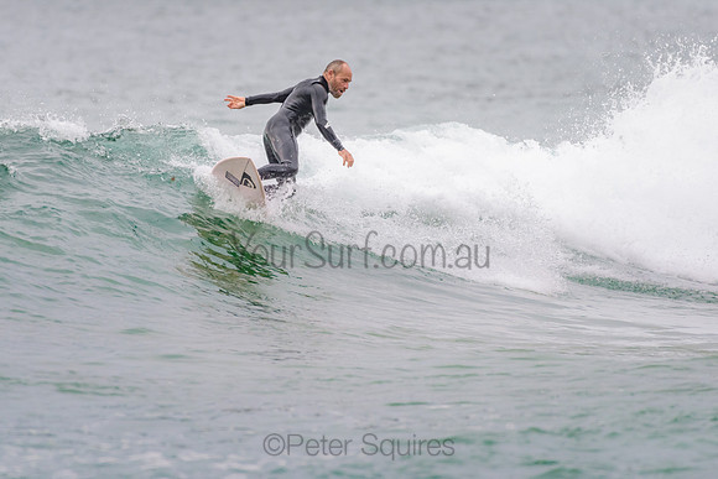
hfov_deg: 3.4
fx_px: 12227
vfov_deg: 2.2
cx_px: 323
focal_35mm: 613
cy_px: 192
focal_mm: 500
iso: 360
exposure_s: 1/800
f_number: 5.6
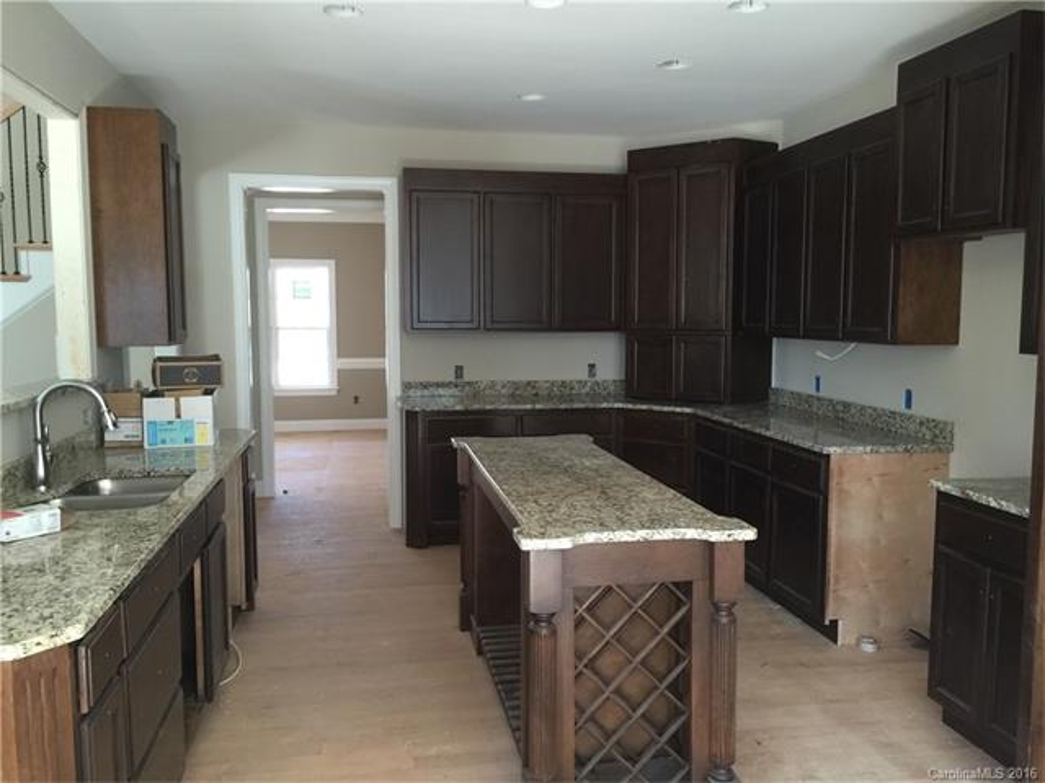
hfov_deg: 61.7
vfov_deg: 48.2
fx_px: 875
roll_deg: -1.8
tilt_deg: -6.2
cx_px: 522
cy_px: 392
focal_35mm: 29
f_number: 2.2
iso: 64
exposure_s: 1/15
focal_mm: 4.15
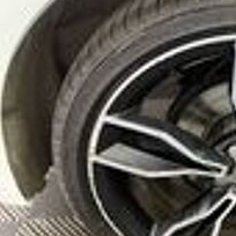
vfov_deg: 33.8
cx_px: 276
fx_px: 386
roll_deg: -1.5
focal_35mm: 50
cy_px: 149
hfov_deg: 29.6
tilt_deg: -35.6
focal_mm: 6.76
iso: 800
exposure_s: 1/43
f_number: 1.78
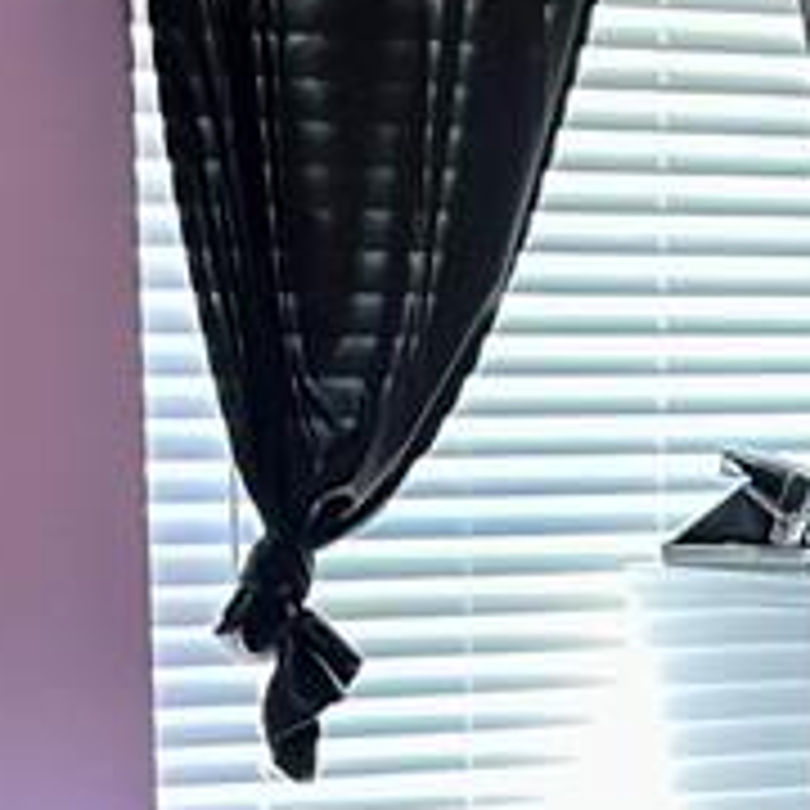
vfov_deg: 12.7
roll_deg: +0.2
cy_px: 1156
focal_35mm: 131
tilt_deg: -13.4
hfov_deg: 13.3
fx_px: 3468
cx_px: 616
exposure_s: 1/40
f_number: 1.5
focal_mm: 5.7
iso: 400
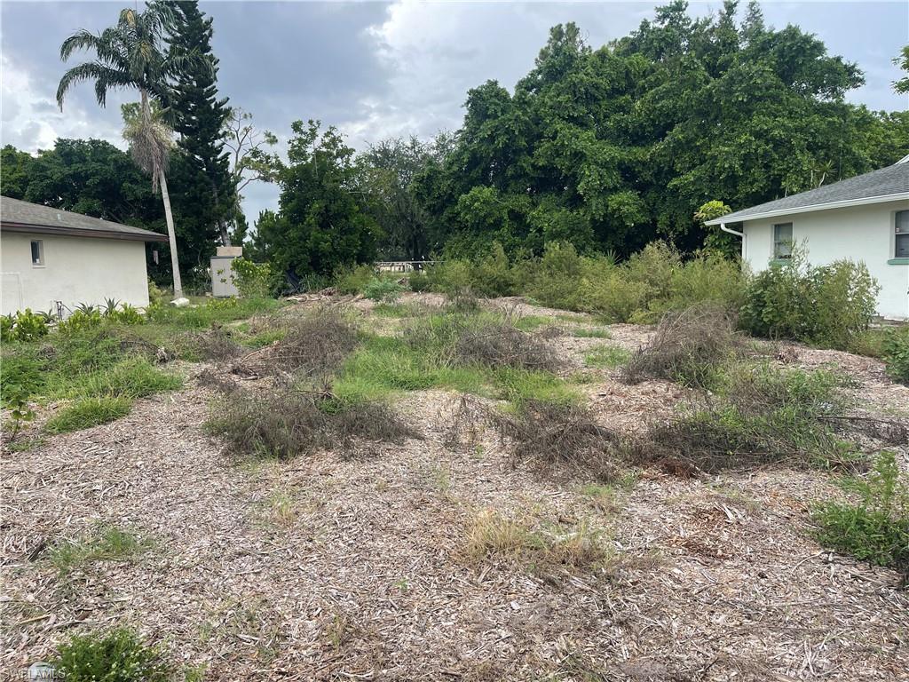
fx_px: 656
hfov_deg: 69.4
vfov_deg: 54.9
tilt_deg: -6.1
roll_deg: +1.5
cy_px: 341
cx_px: 454
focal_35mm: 25
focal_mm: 5.1
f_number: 1.6
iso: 32
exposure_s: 1/916
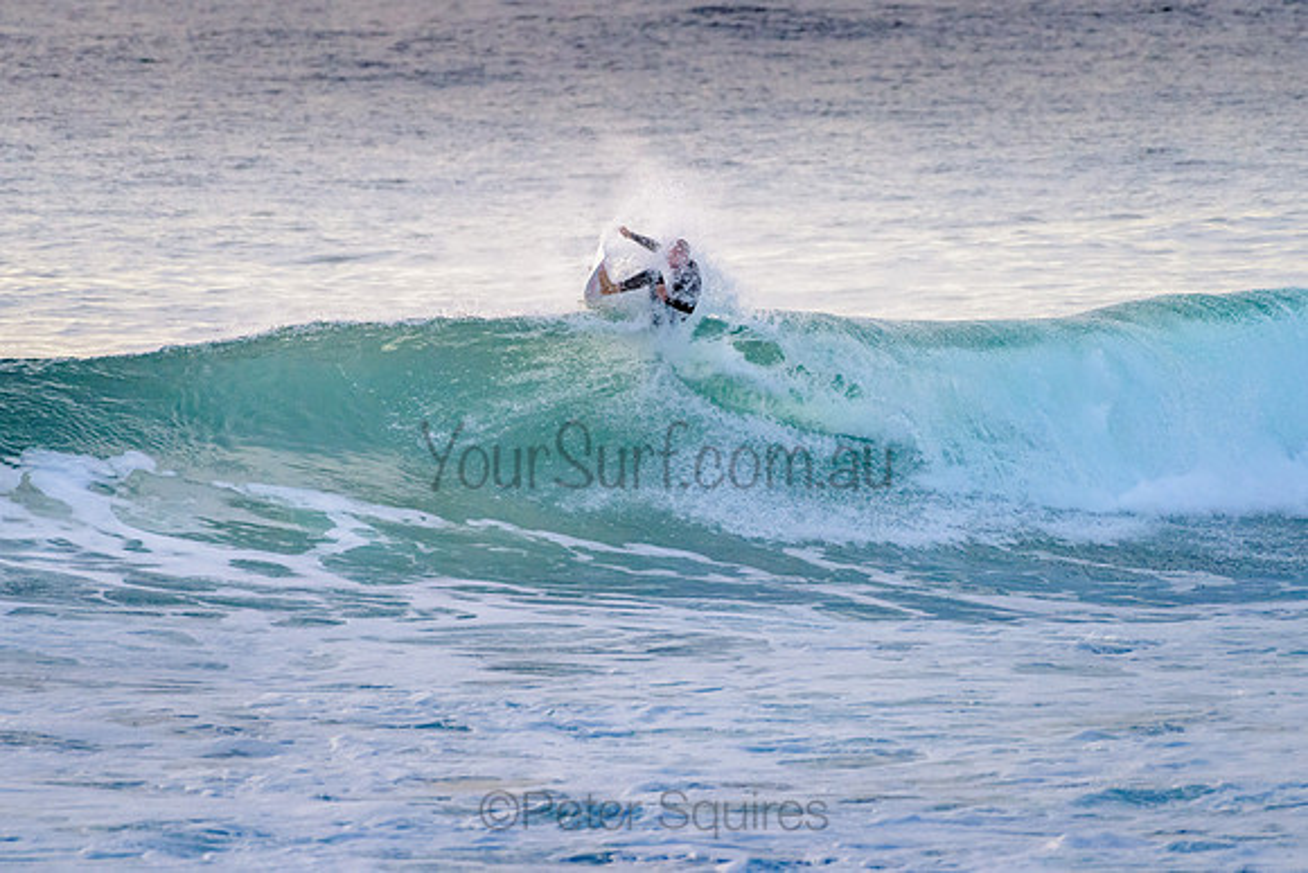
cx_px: 650
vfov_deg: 2.2
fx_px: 22270
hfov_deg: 3.4
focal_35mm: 613
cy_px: 349
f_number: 5.6
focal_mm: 500
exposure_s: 1/2000
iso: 1250
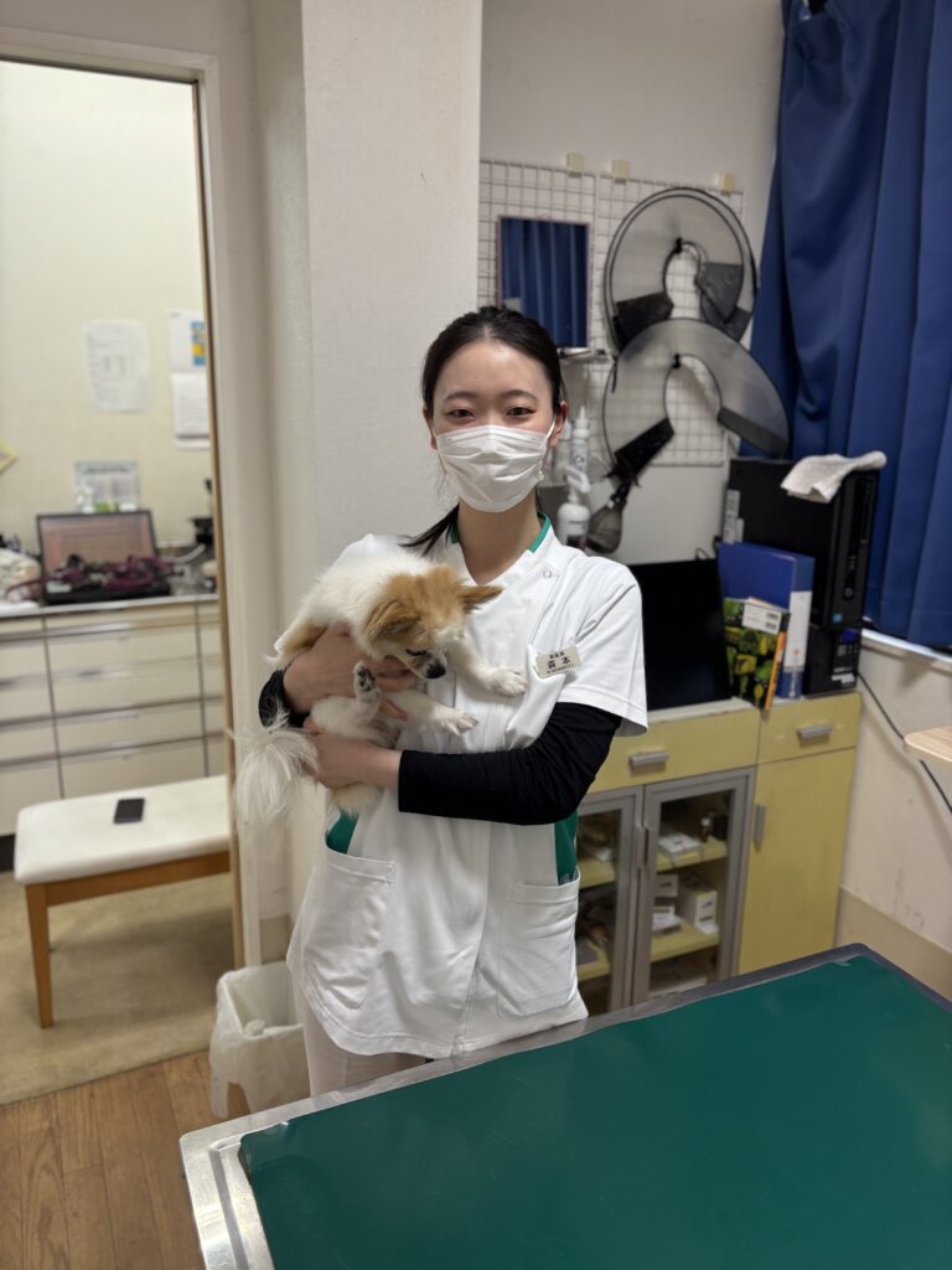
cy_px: 635
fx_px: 953
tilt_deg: -15.4
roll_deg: -2.2
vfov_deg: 67.3
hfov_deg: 53.1
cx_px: 476
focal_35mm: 26
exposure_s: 1/100
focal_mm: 5.96
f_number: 1.6
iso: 80
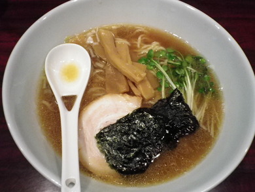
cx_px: 128
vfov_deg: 40.7
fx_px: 258
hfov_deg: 52.6
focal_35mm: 35
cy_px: 96
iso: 800
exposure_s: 1/40
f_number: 3.9
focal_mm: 6.36
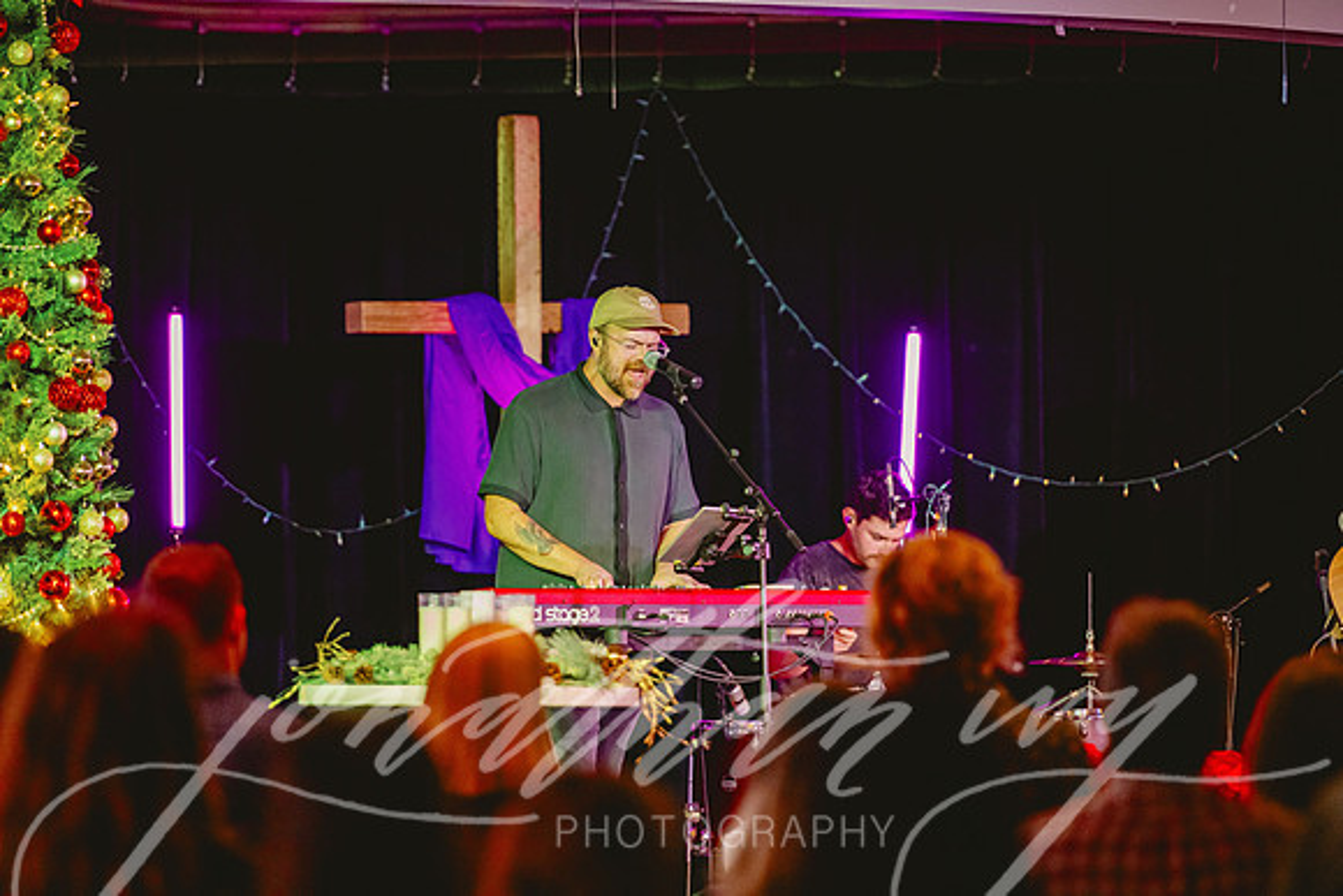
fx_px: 7463
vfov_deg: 6.9
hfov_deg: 10.3
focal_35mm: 200
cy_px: 448
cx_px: 672
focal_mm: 200
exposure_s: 1/400
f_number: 2.8
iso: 4000
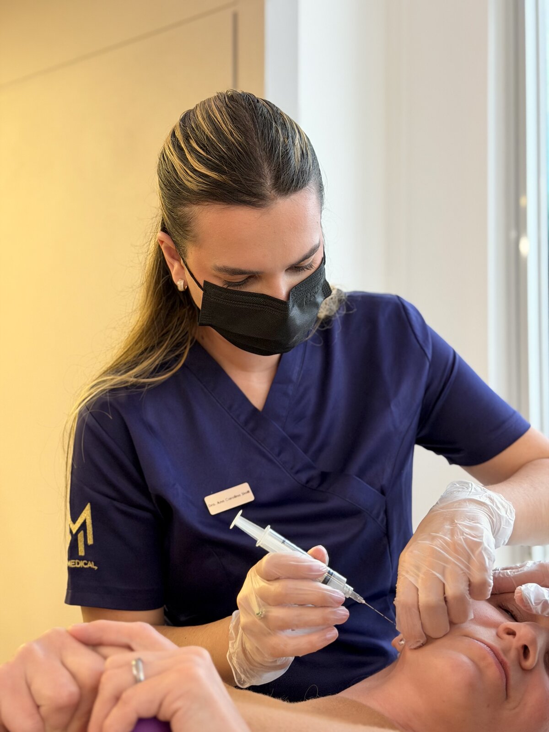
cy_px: 366
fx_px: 1015
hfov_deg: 30.3
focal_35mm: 48
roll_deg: +0.2
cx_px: 274
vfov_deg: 39.7
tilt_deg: +3.0
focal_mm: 6.76
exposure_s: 1/40
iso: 200
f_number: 1.78
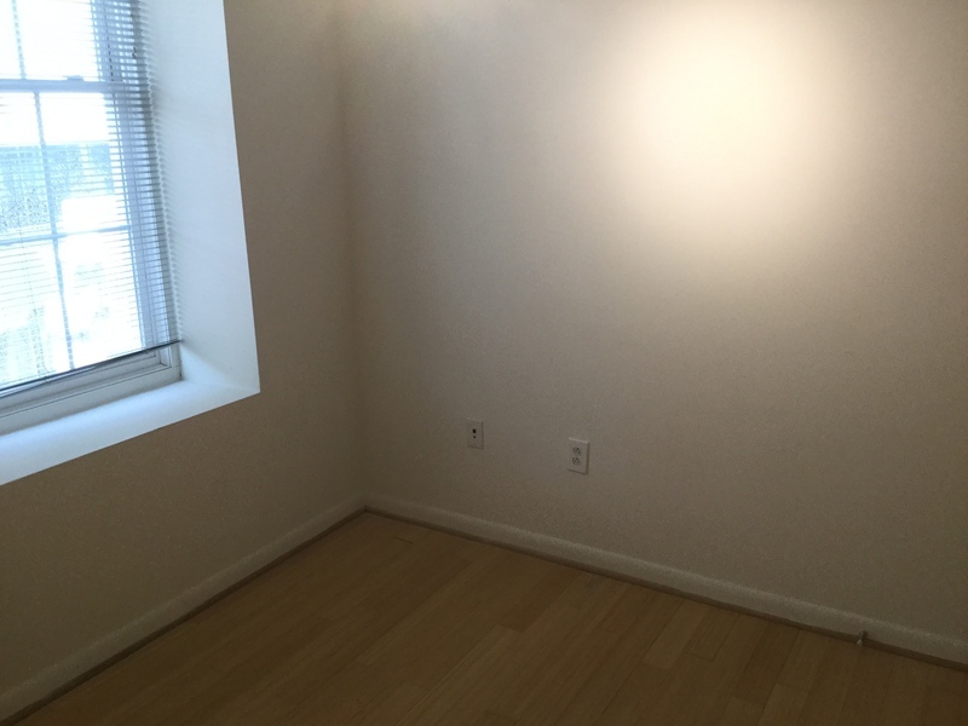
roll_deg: +0.3
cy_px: 363
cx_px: 484
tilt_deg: -16.3
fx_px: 867
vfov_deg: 45.4
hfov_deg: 58.4
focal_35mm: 31
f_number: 2.4
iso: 32
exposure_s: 1/30
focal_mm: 3.3
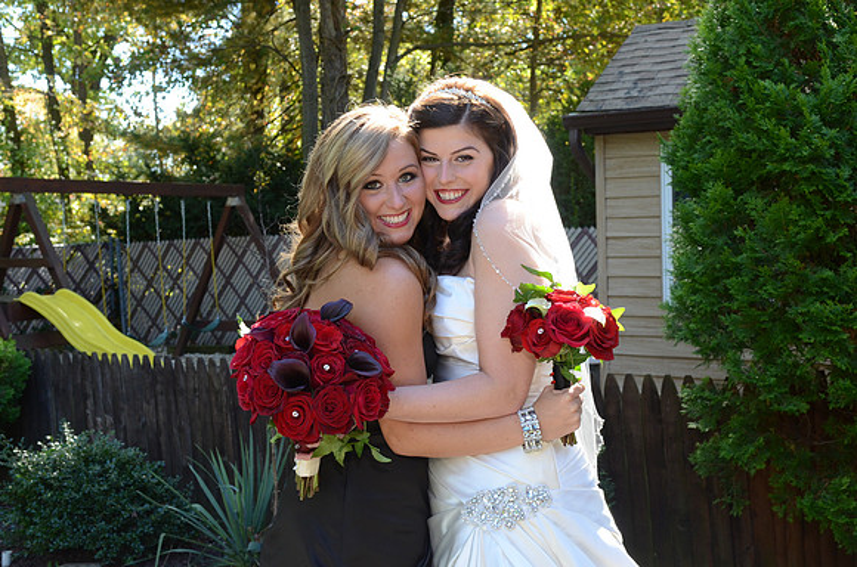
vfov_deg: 29.7
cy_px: 284
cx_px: 428
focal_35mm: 45
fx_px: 1069
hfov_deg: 43.7
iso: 500
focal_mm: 30
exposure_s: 1/125
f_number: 6.3
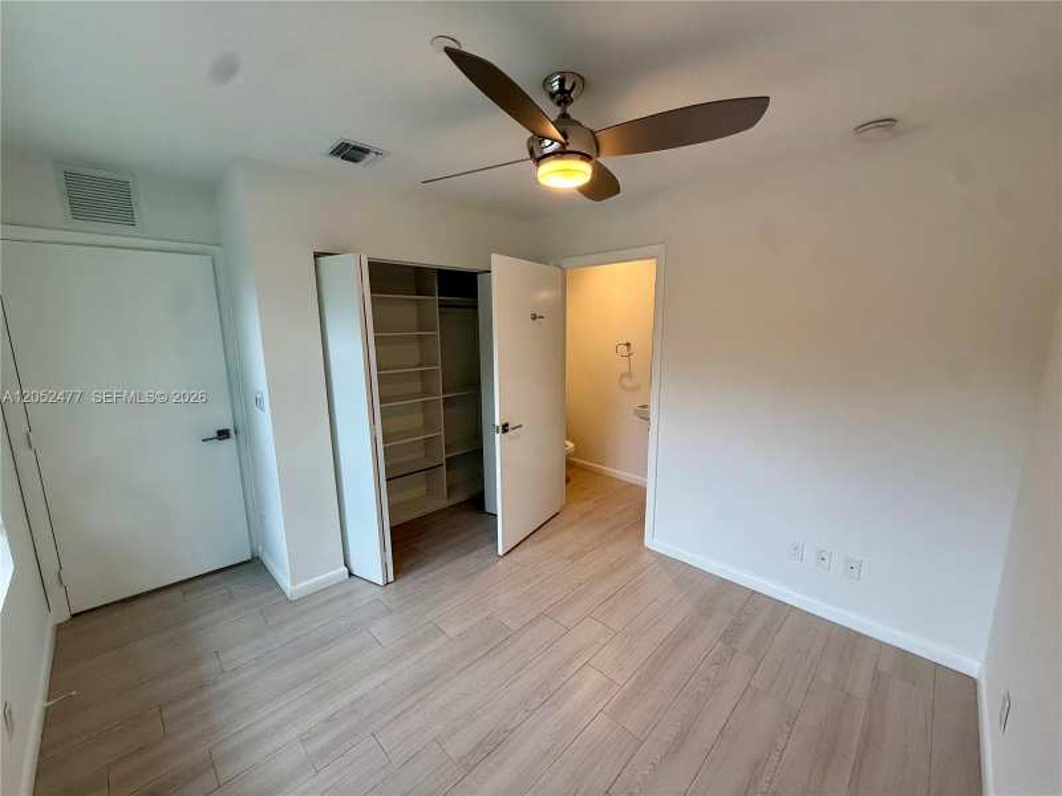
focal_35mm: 14
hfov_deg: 102.1
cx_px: 531
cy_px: 398
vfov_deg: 85.7
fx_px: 430
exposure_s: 1/120
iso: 200
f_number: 2.2
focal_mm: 2.22
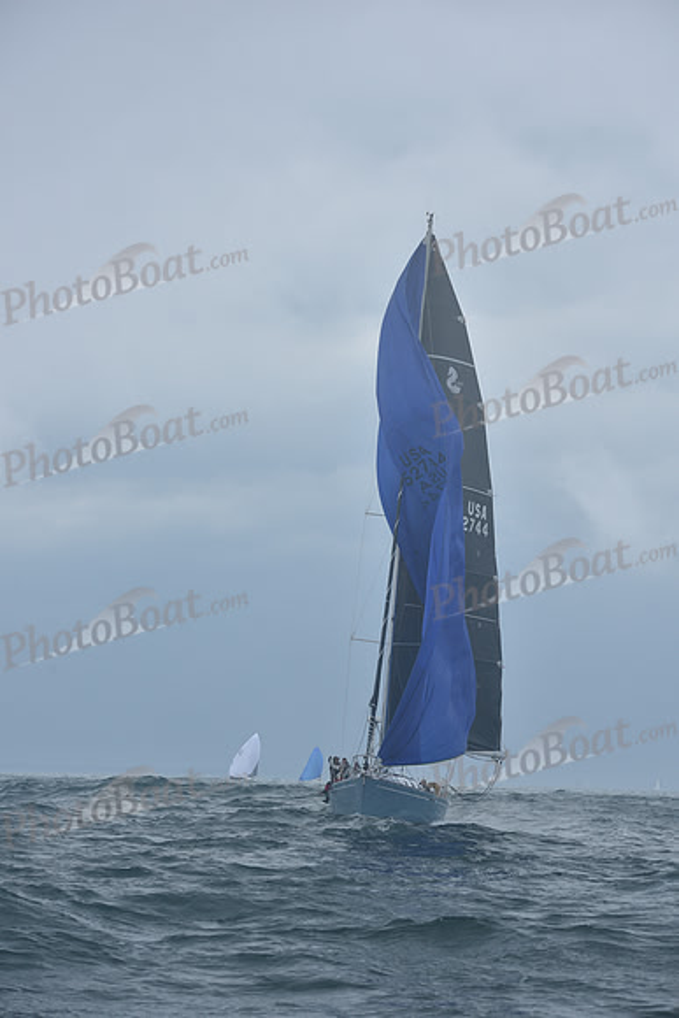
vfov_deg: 22.1
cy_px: 509
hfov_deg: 14.9
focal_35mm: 92
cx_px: 340
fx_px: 2601
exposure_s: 1/800
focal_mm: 92
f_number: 6.3
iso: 320
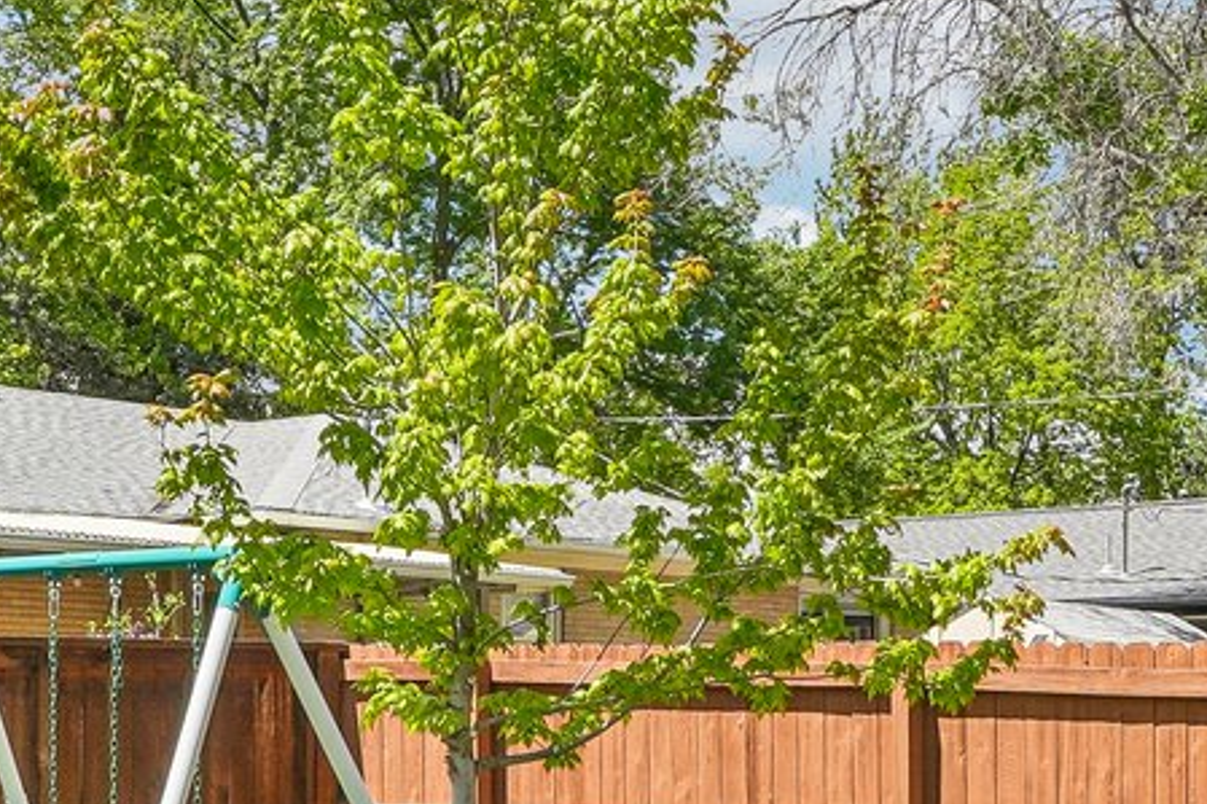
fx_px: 2523
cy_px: 770
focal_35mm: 75
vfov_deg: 17.7
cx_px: 672
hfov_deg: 26.9
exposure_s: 1/350
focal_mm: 11
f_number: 8
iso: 100
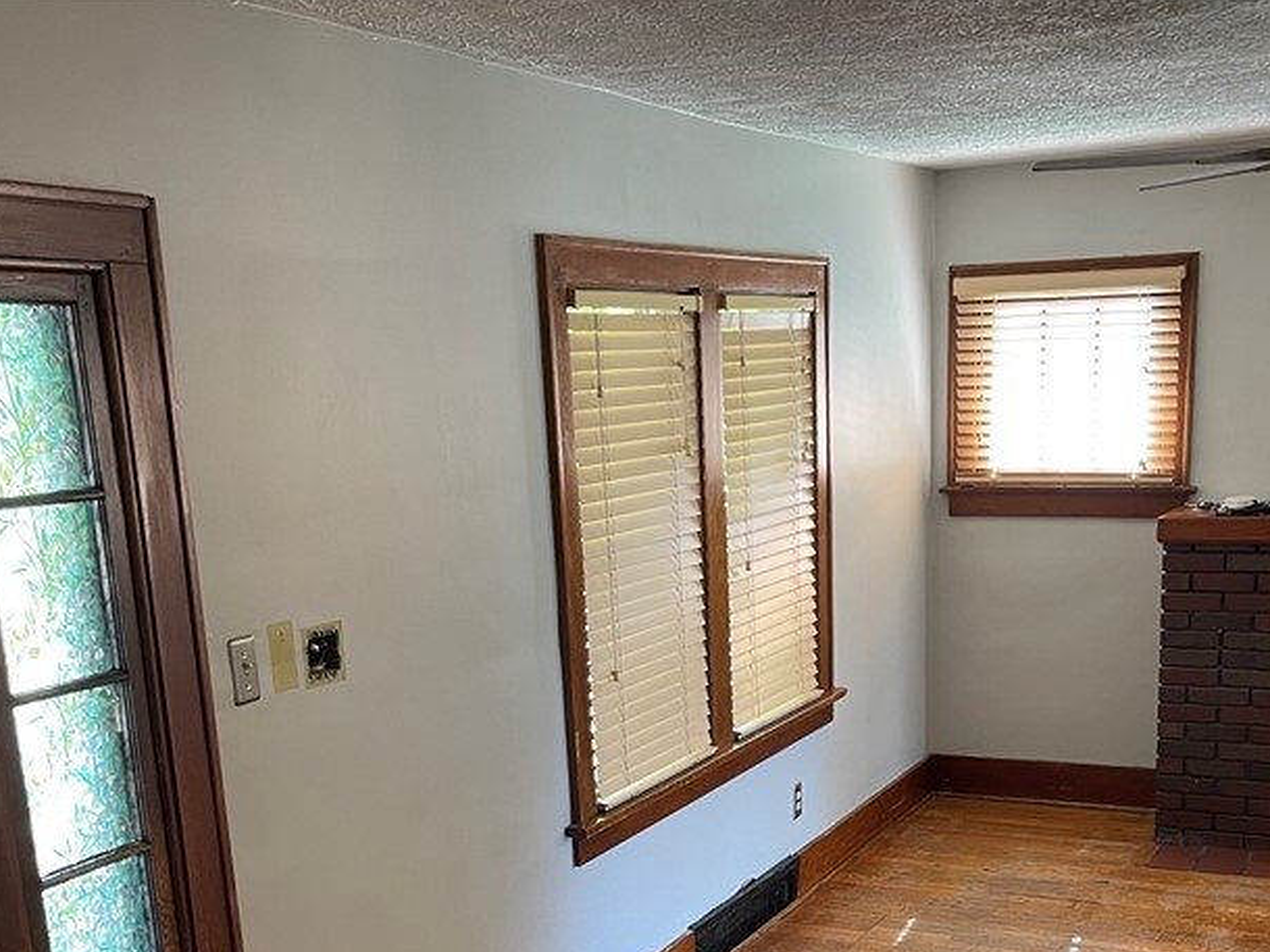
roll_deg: +1.9
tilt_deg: -15.3
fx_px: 1540
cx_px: 687
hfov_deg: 44.8
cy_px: 794
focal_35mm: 42
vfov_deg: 33.1
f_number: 1.6
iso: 200
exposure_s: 1/60
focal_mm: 5.1
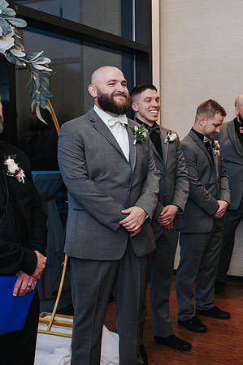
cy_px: 189
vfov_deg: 36.6
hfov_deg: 24.7
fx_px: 553
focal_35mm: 54
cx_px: 150
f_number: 3.2
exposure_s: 1/200
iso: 800
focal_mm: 35
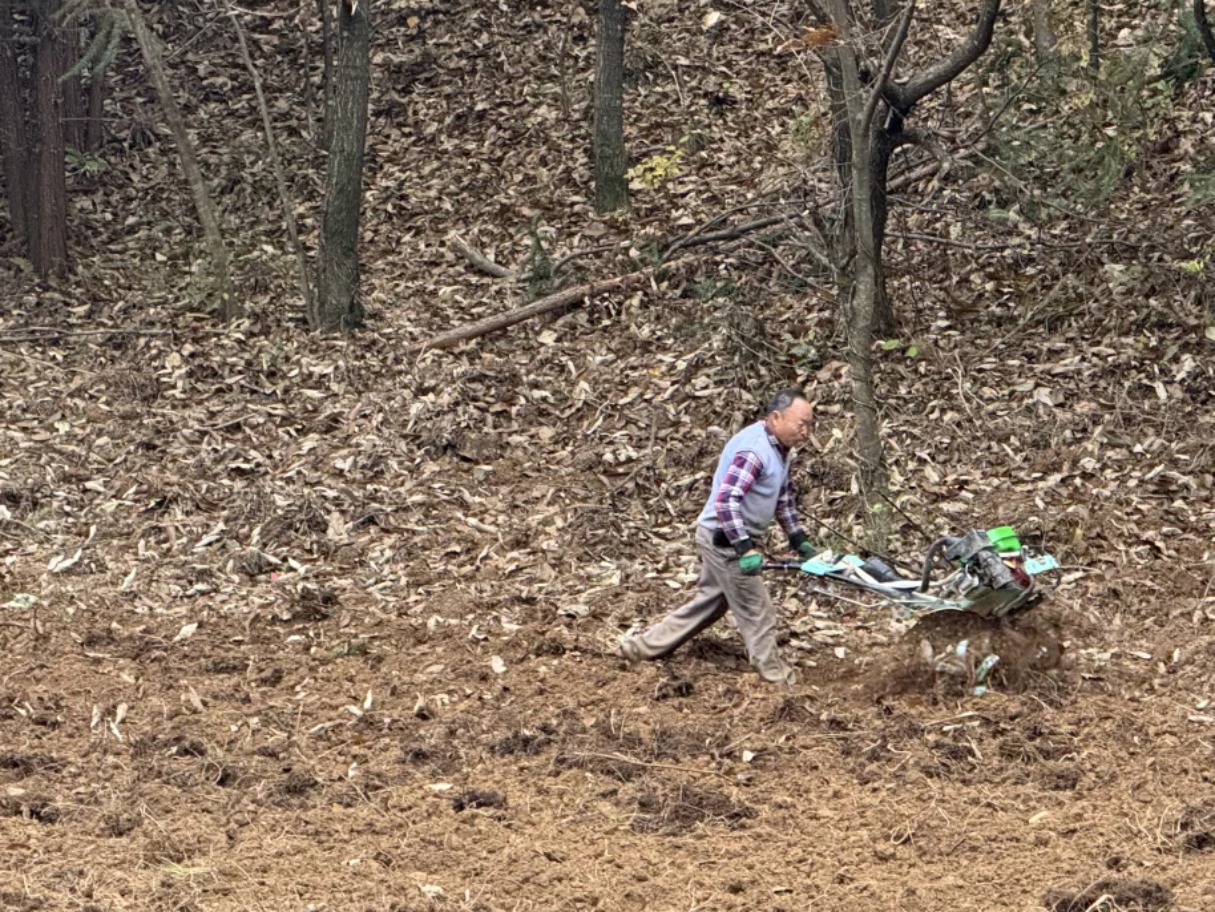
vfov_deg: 7.9
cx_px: 828
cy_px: 467
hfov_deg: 10.5
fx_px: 6636
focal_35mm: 189
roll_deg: -1.3
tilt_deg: -3.2
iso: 250
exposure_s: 1/92
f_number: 2.8
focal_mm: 15.66
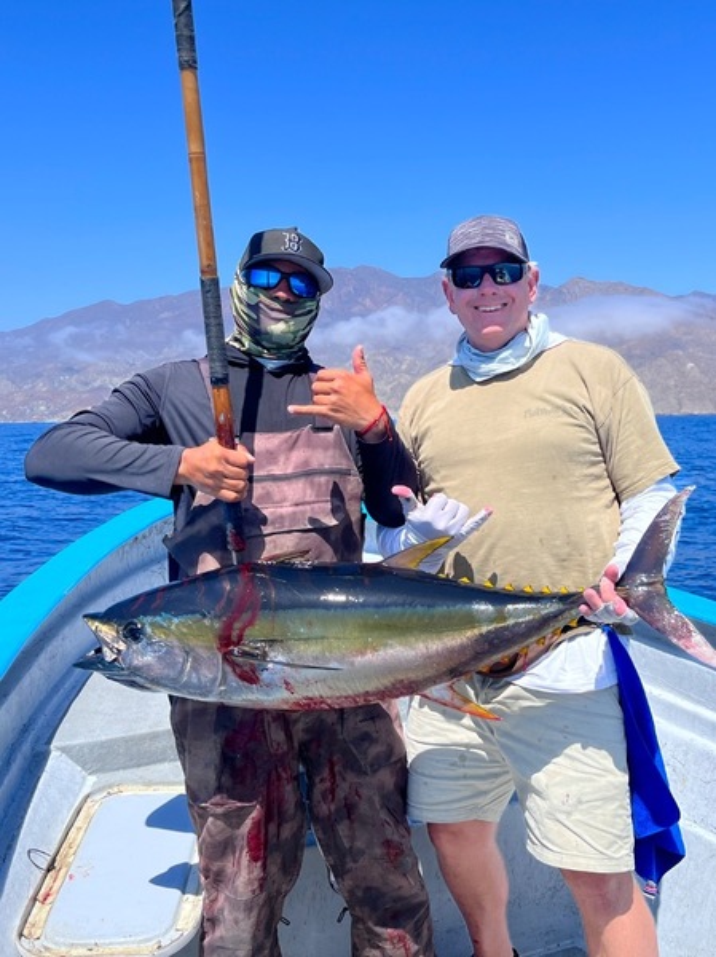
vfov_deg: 67.3
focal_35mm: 26
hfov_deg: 53.0
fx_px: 718
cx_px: 358
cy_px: 478
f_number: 1.6
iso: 50
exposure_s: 1/3311
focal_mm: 5.1
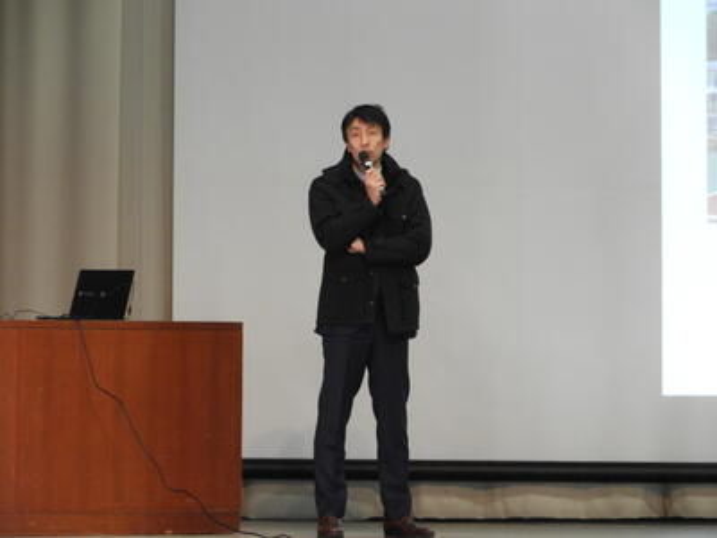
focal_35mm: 360
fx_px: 7457
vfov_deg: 4.1
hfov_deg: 5.5
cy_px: 269
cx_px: 358
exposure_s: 1/15
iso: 800
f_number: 5.6
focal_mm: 64.5
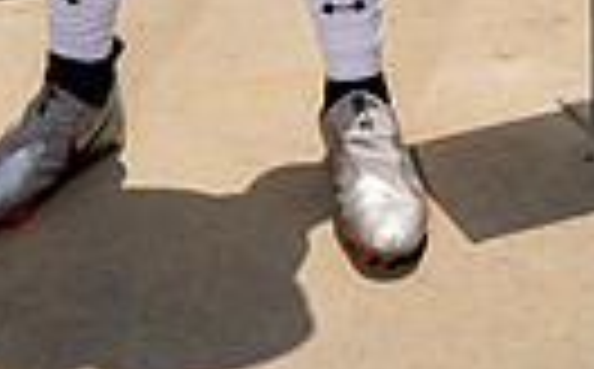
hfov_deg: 16.2
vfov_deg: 8.9
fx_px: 2085
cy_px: -590
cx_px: 212
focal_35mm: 129
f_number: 7.1
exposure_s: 1/250
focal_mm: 37
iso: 100
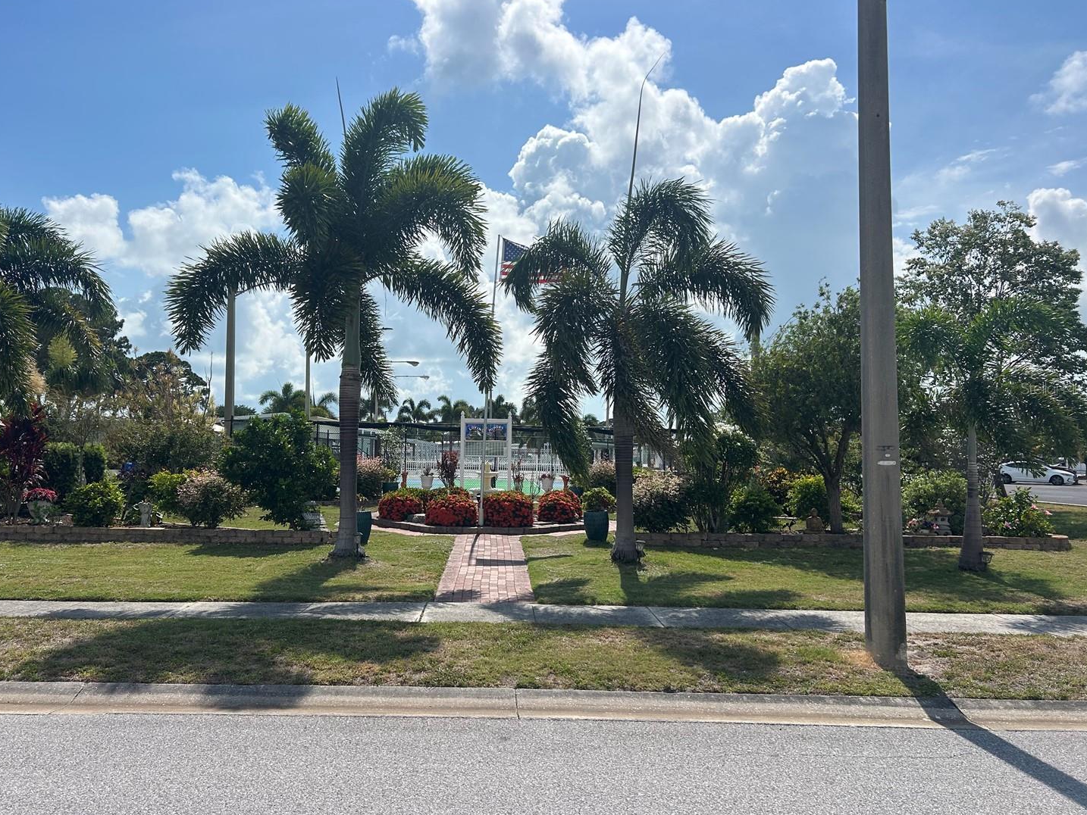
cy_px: 388
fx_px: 911
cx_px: 486
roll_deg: -0.4
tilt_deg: +4.5
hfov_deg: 61.5
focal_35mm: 29
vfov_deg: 48.2
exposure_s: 1/8696
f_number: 1.5
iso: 50
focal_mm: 5.7
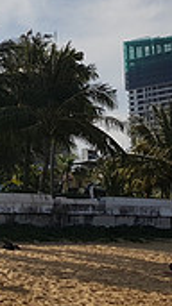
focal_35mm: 96
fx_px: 780
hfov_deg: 12.5
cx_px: 34
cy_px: 78
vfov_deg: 22.0
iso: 40
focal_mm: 4.2
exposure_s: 1/5168
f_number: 1.7
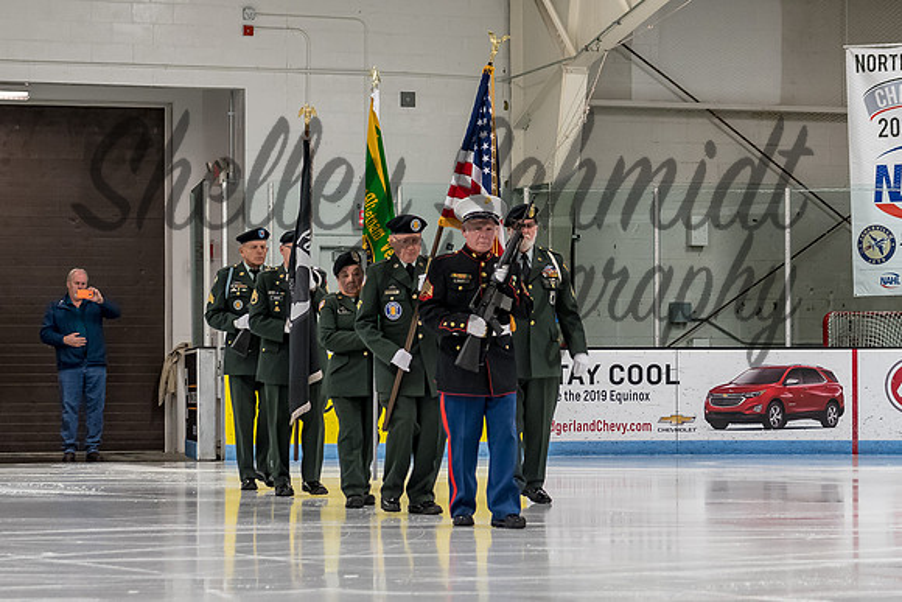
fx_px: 2721
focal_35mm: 109
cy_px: 308
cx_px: 479
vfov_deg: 12.6
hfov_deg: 18.8
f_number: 4
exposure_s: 1/250
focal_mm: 55
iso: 1600
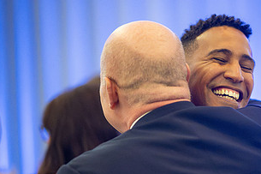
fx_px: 1449
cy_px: 111
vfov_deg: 6.9
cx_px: 239
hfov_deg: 10.2
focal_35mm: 200
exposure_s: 1/500
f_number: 1.4
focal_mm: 105
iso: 6400
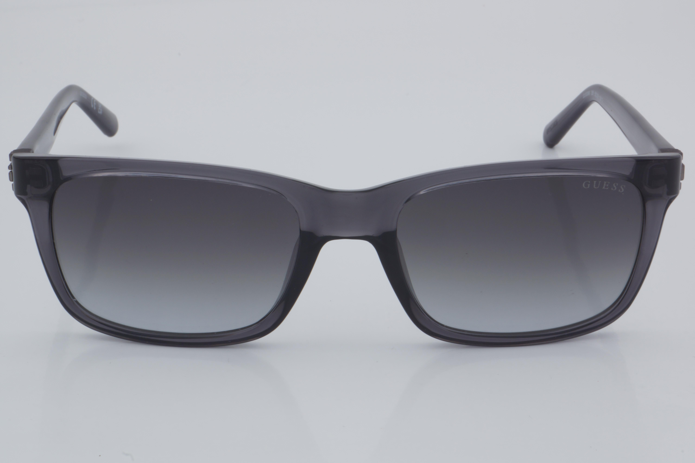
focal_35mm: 75
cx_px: 348
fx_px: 1448
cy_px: 232
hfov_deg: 27.0
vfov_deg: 18.2
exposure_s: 1/4
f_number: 32
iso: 100
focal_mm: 50
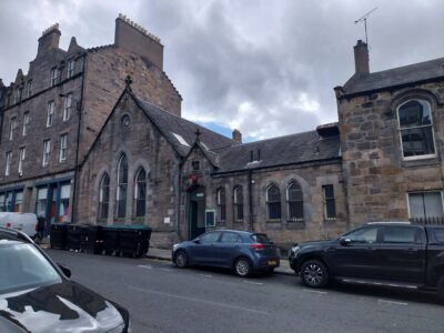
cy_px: 166
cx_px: 222
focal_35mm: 26
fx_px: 333
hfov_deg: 67.3
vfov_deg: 53.1
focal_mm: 4
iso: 25
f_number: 1.8
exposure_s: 1/1076
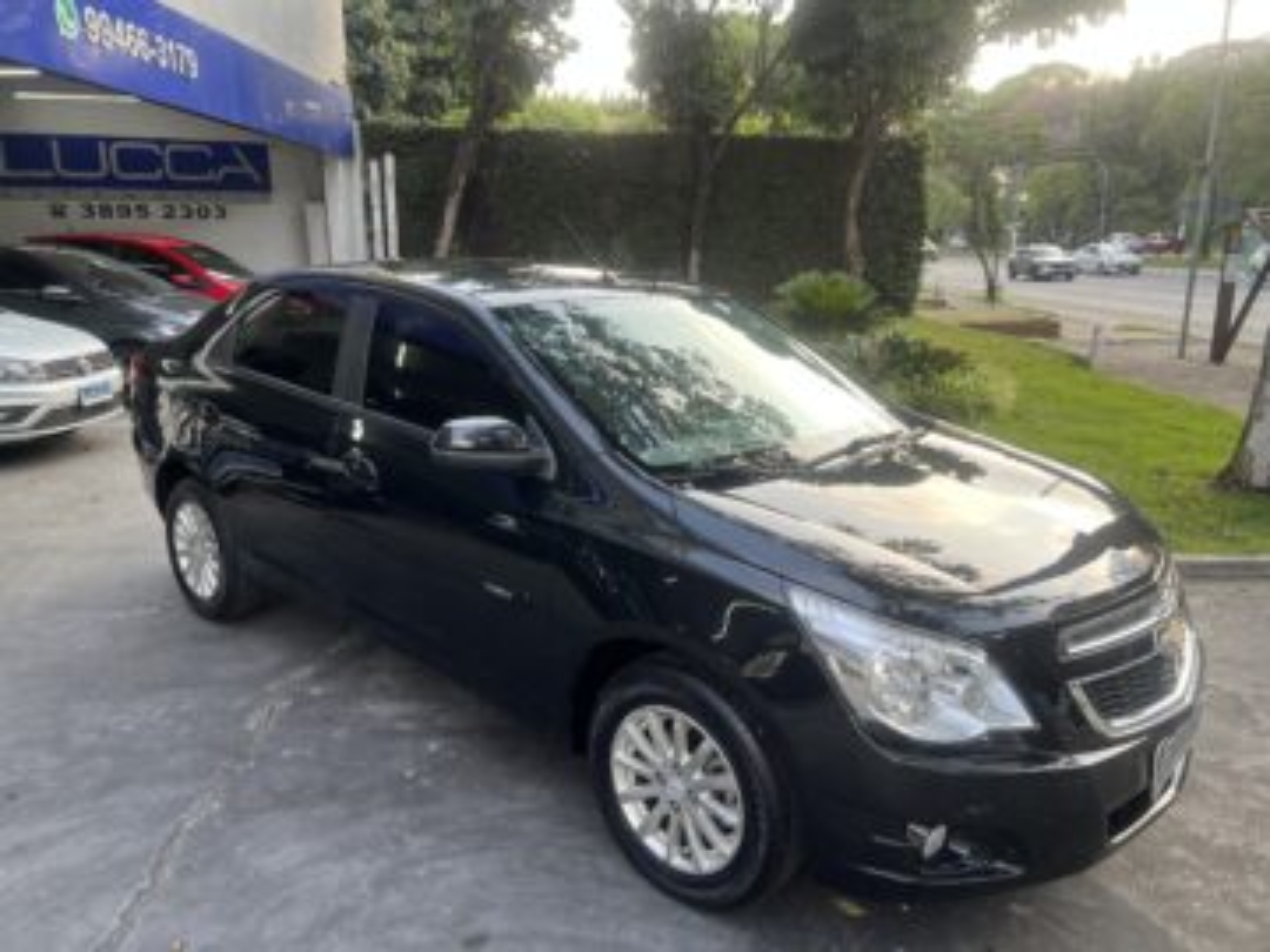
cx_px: 635
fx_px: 954
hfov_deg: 67.3
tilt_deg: -14.4
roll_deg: +1.1
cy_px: 476
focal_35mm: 26
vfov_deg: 53.1
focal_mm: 5.7
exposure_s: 1/265
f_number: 1.5
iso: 40
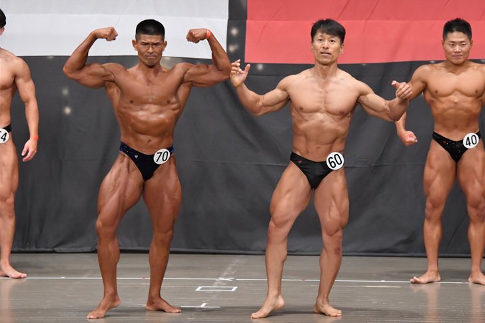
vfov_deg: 6.4
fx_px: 2896
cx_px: 257
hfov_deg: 9.6
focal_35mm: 215
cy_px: 168
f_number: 5.6
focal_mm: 135
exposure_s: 1/400
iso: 6400
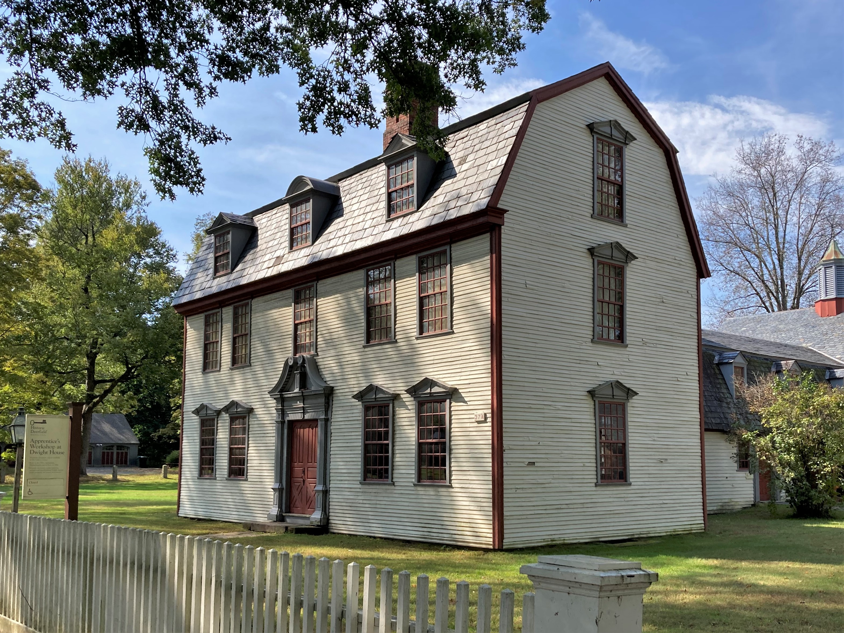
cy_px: 316
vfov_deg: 49.7
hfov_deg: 63.4
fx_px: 683
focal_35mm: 28
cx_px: 422
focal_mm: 3.99
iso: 20
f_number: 1.8
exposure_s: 1/1215
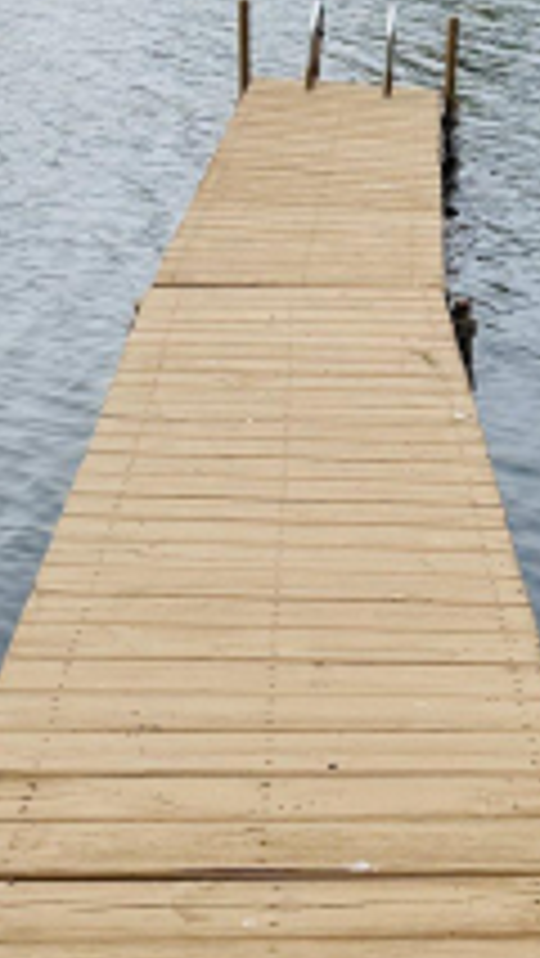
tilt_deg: -10.6
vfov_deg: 25.3
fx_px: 2085
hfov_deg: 14.7
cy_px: 146
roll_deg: -2.4
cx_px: 392
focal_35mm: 82
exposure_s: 1/3802
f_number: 1.78
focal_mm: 6.76
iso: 80
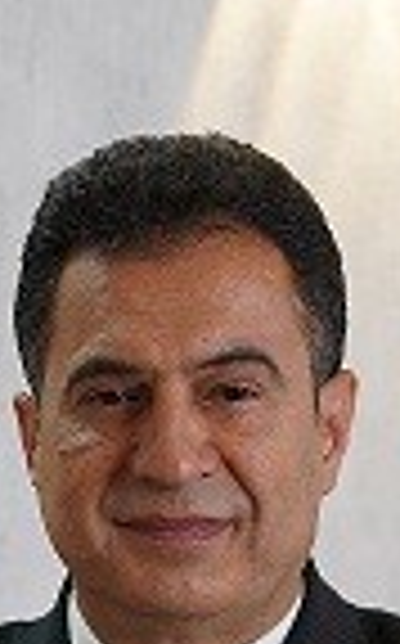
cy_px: 851
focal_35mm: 360
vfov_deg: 5.8
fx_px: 6298
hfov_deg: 3.6
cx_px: 175
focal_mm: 85
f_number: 2
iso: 250
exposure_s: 1/125
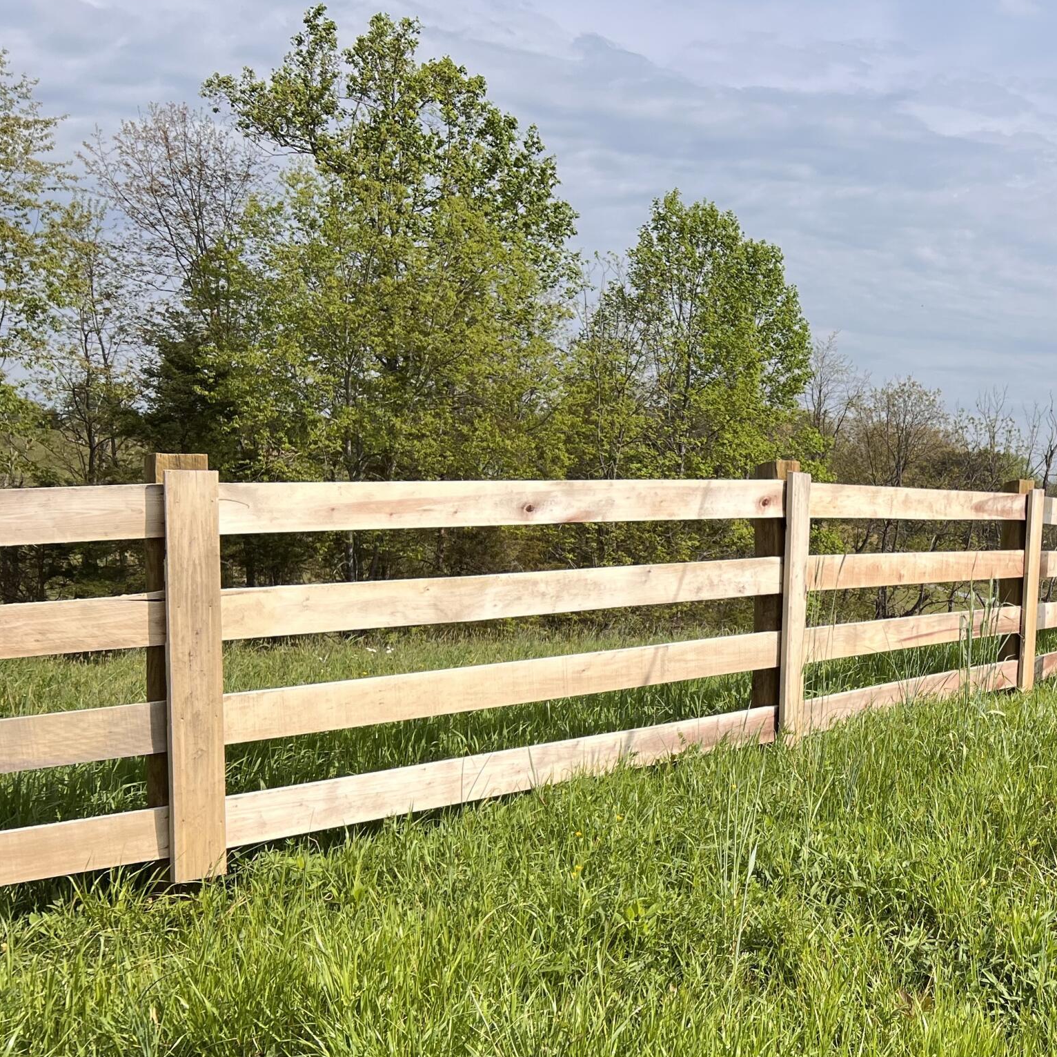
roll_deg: -3.3
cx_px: 1034
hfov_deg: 34.5
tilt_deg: -6.7
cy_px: 688
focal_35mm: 45
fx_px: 1555
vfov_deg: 37.2
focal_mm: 5.7
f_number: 1.5
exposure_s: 1/3460
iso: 50
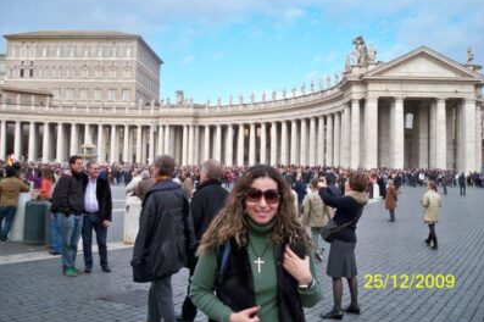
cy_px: 147
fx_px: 497
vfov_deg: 35.9
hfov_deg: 51.9
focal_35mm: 37
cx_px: 245
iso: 80
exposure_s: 1/400
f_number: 3.1
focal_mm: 6.3
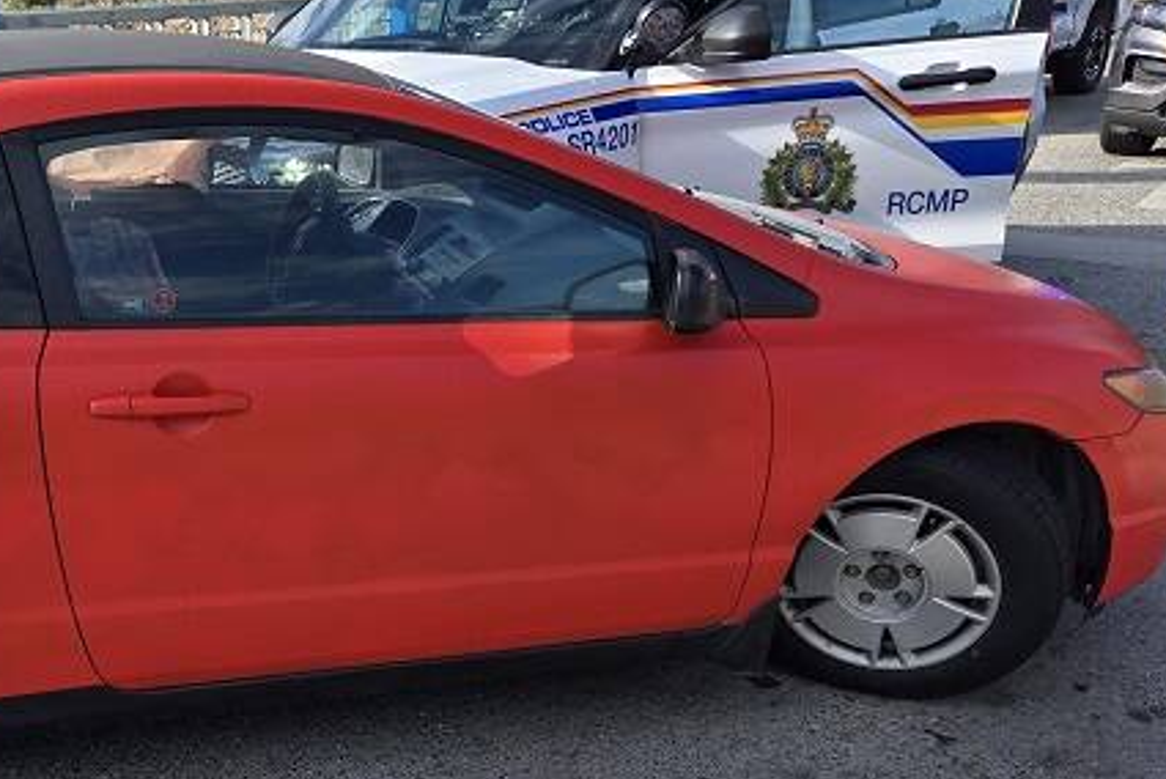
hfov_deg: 40.5
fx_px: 1458
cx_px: 134
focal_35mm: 45
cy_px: 551
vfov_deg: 29.6
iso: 25
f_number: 1.8
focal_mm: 5.4
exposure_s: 1/960
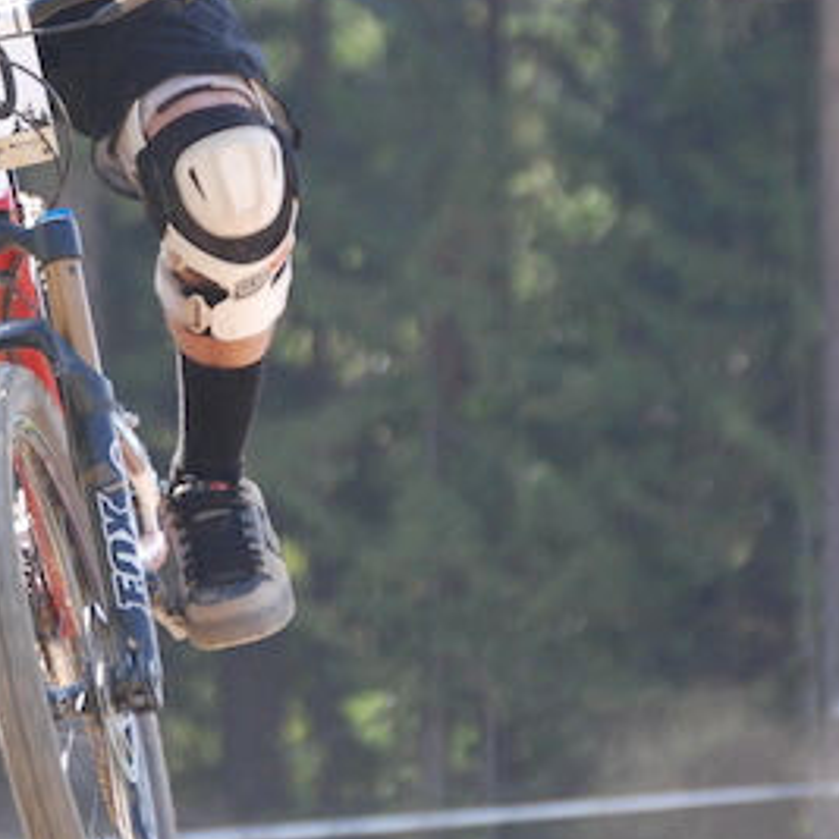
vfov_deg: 3.0
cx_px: 60
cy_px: 275
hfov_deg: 3.0
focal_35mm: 587
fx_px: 16096
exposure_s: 1/500
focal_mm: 120
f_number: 5
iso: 400
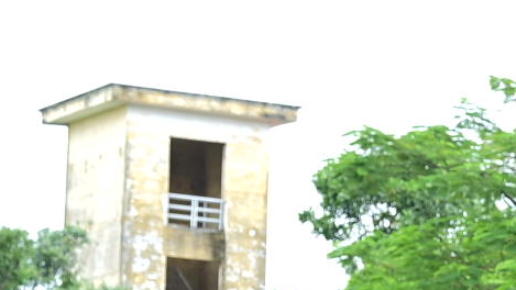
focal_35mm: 250
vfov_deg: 4.8
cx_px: 1216
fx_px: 3421
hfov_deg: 8.0
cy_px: 645
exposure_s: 1/125
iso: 50
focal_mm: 37
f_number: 4
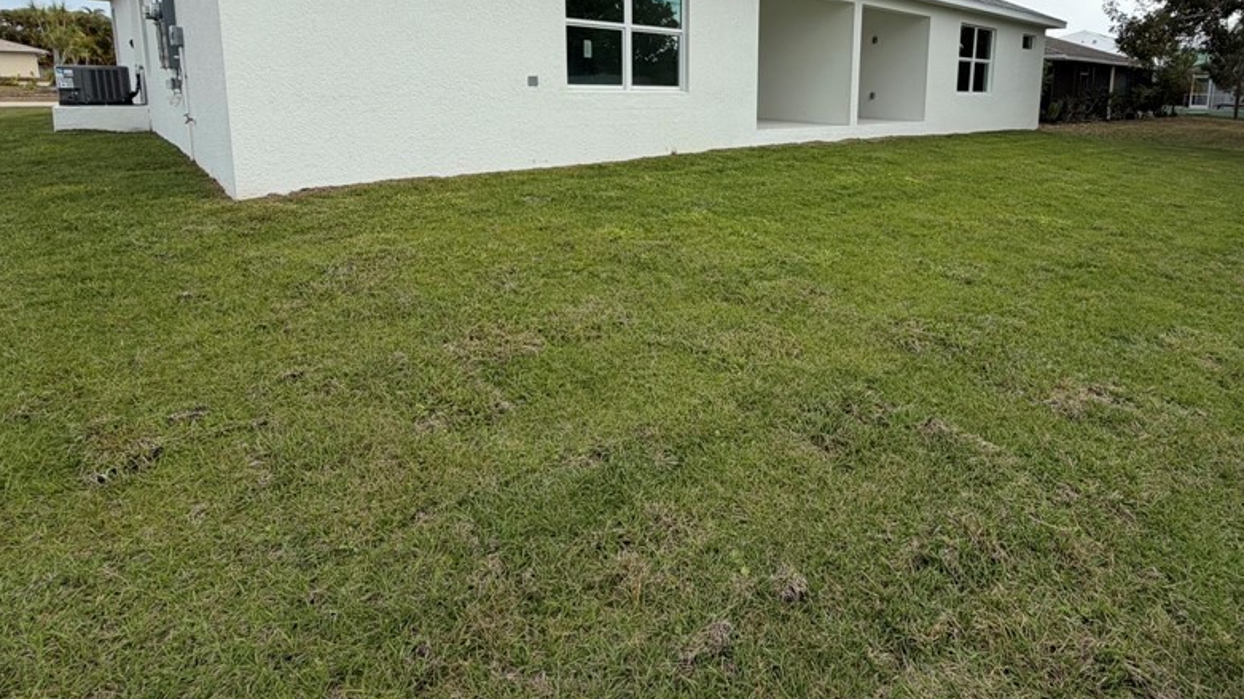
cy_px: 180
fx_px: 660
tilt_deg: -8.5
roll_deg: -0.8
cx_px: 755
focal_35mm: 20
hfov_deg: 85.4
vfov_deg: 53.5
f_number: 2.2
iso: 25
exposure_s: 1/770
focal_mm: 2.22
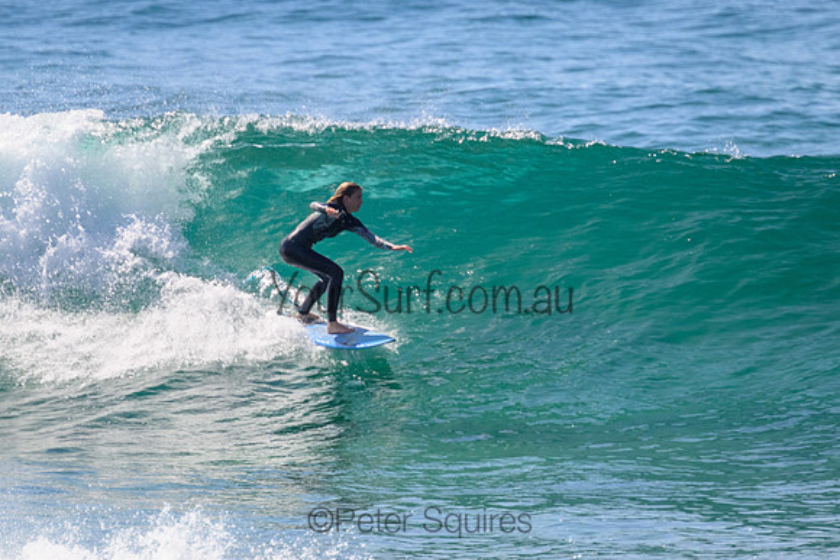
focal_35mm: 1071
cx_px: 390
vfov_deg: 1.3
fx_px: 25001
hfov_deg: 1.9
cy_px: 231
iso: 1000
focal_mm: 800
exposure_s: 1/2000
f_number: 11
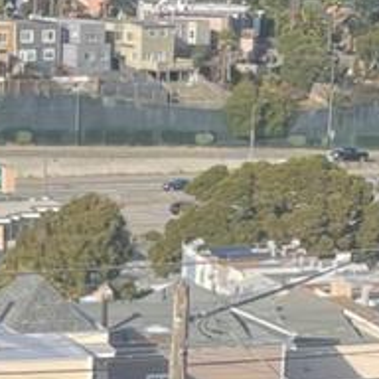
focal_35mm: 180
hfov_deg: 9.6
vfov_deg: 8.8
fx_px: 2230
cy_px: 932
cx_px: -21
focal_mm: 4.2
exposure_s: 1/861
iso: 32
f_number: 1.6
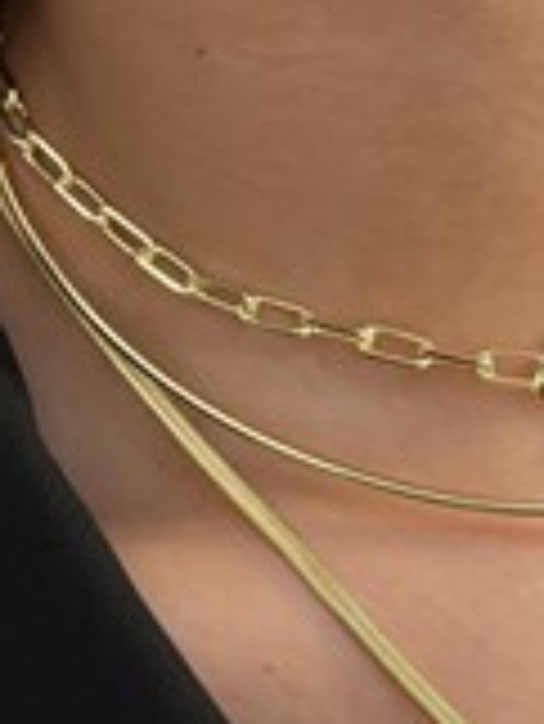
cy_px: 672
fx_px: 3327
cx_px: 728
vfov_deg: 12.3
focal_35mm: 159
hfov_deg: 9.2
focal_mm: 6.86
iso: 80
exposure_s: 1/280
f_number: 1.8
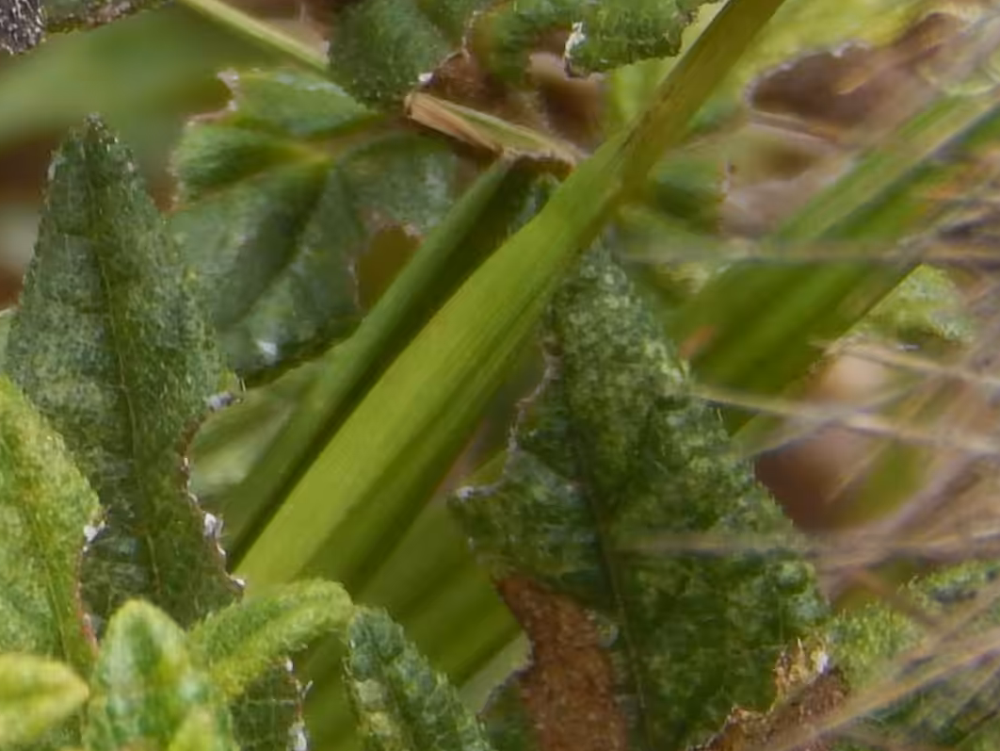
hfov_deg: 2.5
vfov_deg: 1.9
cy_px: -70
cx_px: -641
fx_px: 23058
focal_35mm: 798
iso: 180
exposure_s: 1/250
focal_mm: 32.8
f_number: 5.3
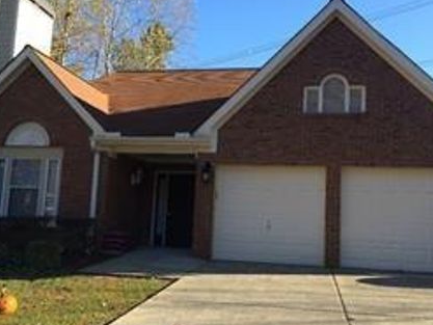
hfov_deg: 51.3
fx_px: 450
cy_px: 169
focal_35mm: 36
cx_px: 236
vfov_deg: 39.7
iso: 32
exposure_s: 1/707
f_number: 2.2
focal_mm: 4.12
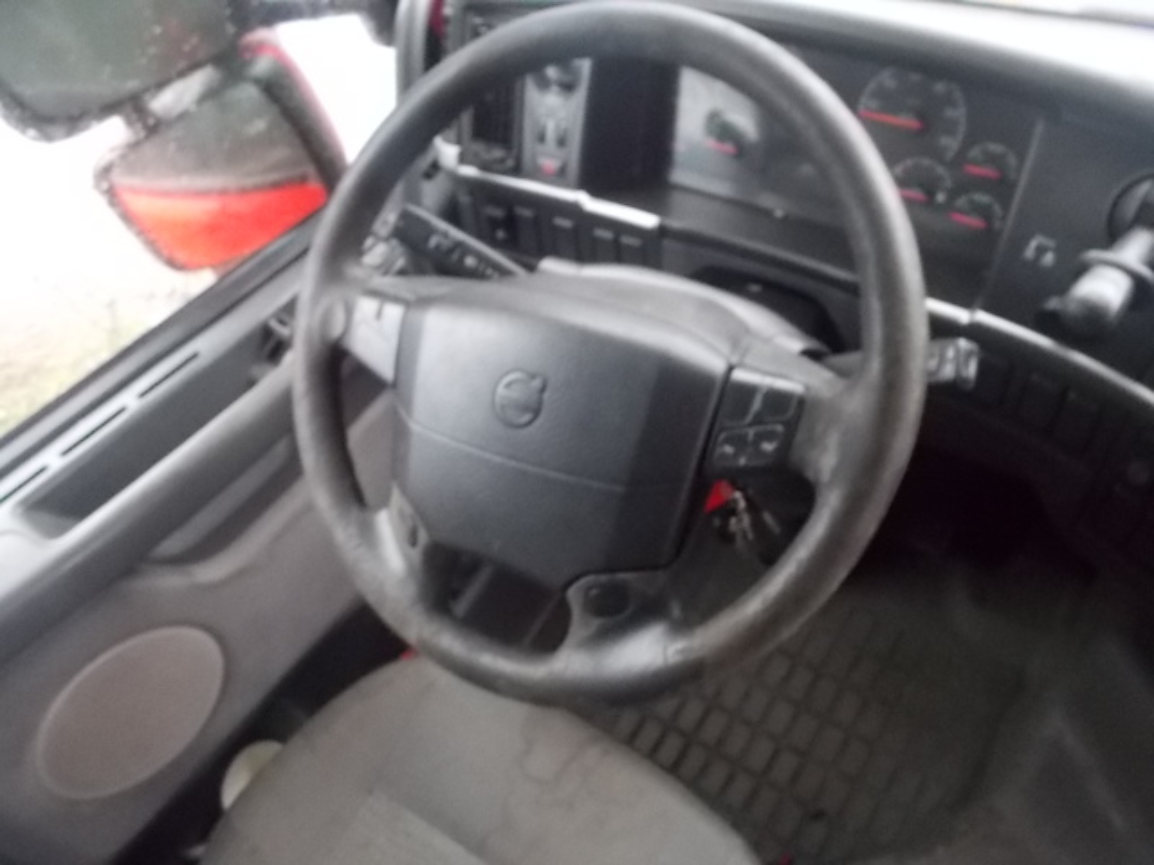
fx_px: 967
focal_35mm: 29
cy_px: 432
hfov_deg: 61.7
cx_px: 577
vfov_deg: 48.2
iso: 400
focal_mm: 4.1
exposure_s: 1/10
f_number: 3.3
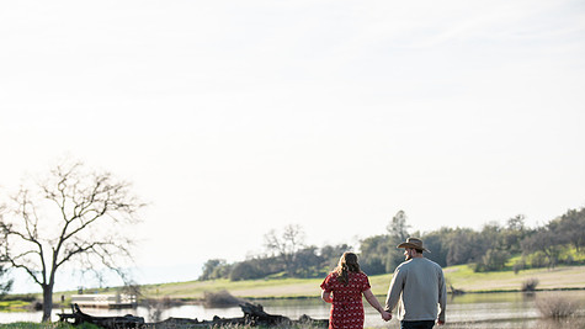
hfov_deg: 20.4
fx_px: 1628
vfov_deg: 11.5
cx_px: 267
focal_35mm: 105
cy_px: 206
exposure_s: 1/1600
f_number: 2.8
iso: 50
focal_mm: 82
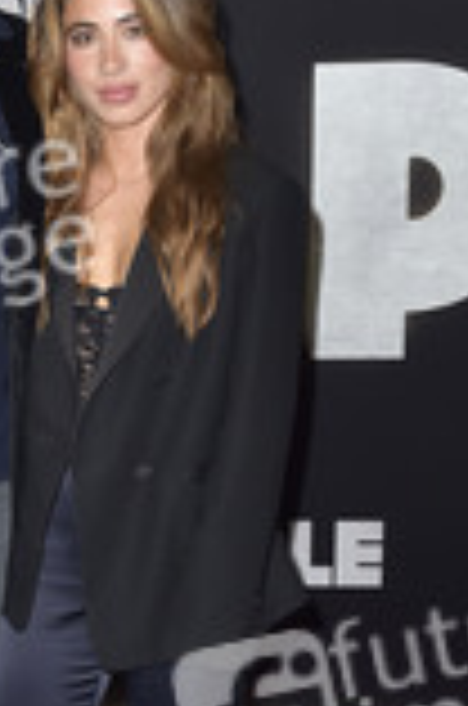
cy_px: 472
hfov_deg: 14.6
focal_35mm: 92
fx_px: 1802
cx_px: -2
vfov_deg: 22.1
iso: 500
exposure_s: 1/250
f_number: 6.3
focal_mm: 36
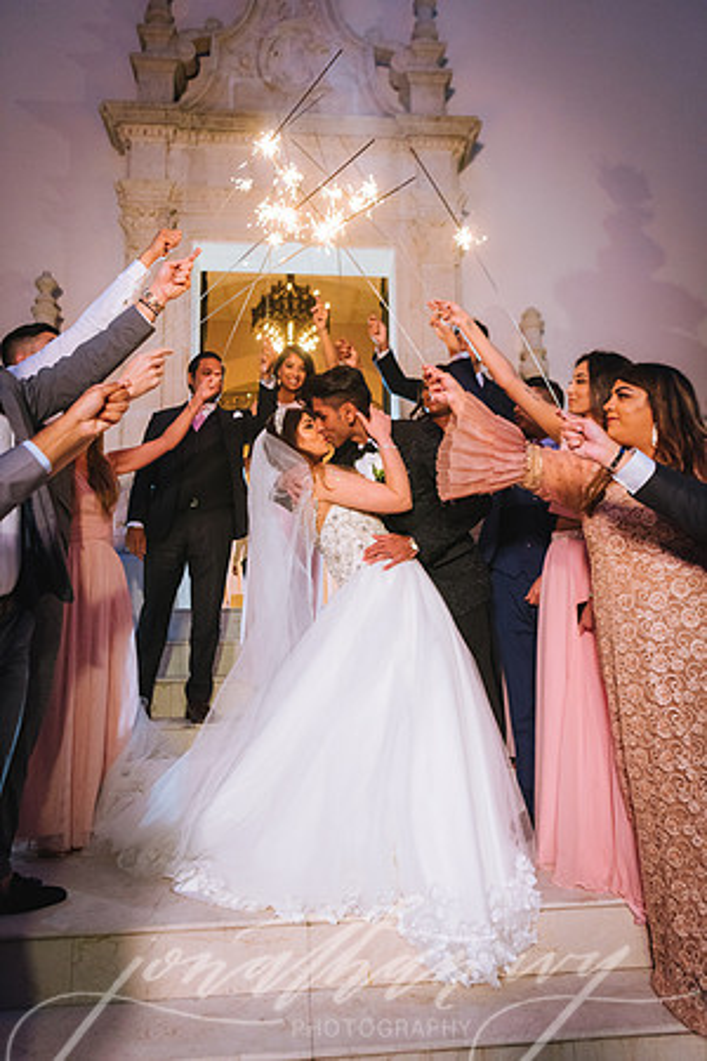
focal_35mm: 24
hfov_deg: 53.1
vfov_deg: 73.7
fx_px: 707
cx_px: 354
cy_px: 530
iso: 1600
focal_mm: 24
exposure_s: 1/125
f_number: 2.8
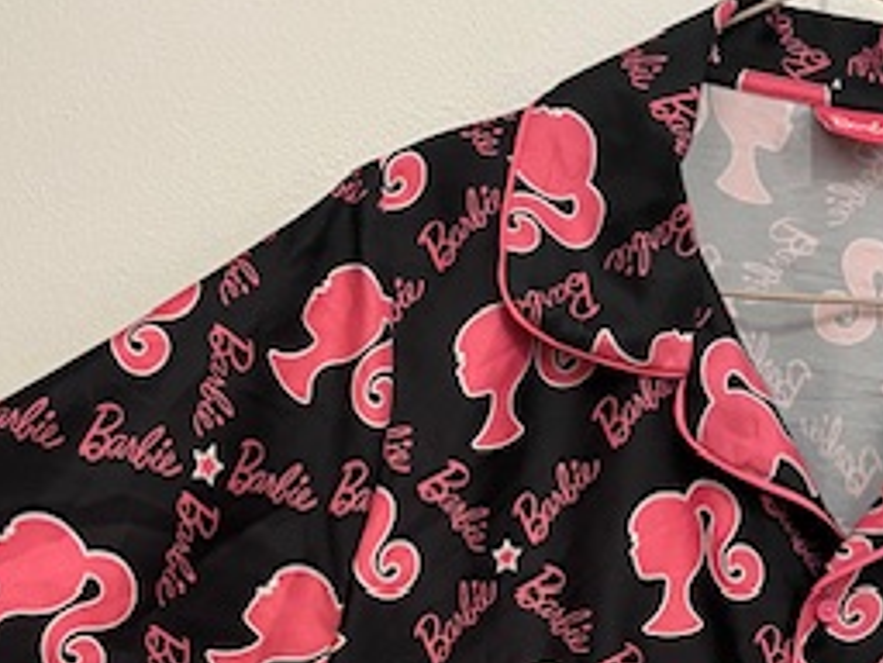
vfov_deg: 21.4
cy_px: 729
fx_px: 1658
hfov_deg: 29.8
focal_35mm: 65
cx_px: 466
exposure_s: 1/33
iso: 500
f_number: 1.6
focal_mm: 5.1
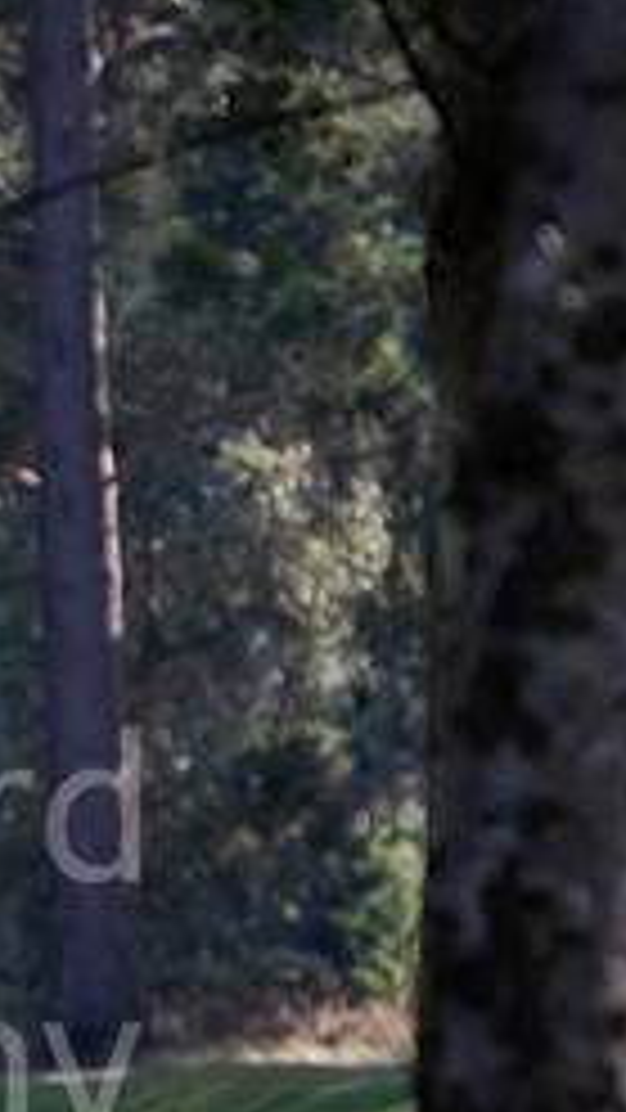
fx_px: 35989
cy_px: 849
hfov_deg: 1.0
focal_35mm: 1220
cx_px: -432
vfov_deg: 1.8
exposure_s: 1/2000
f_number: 5.6
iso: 1000
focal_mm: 330
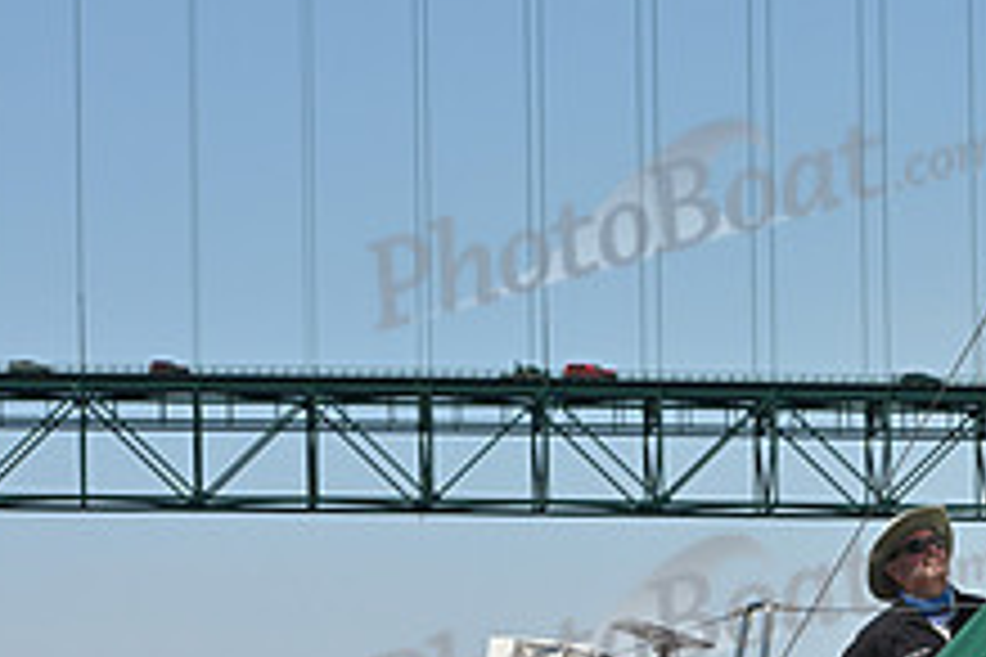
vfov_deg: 5.2
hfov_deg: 7.7
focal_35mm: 265
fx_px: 7257
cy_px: 799
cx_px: 1238
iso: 320
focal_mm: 100
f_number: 10
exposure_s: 1/1000
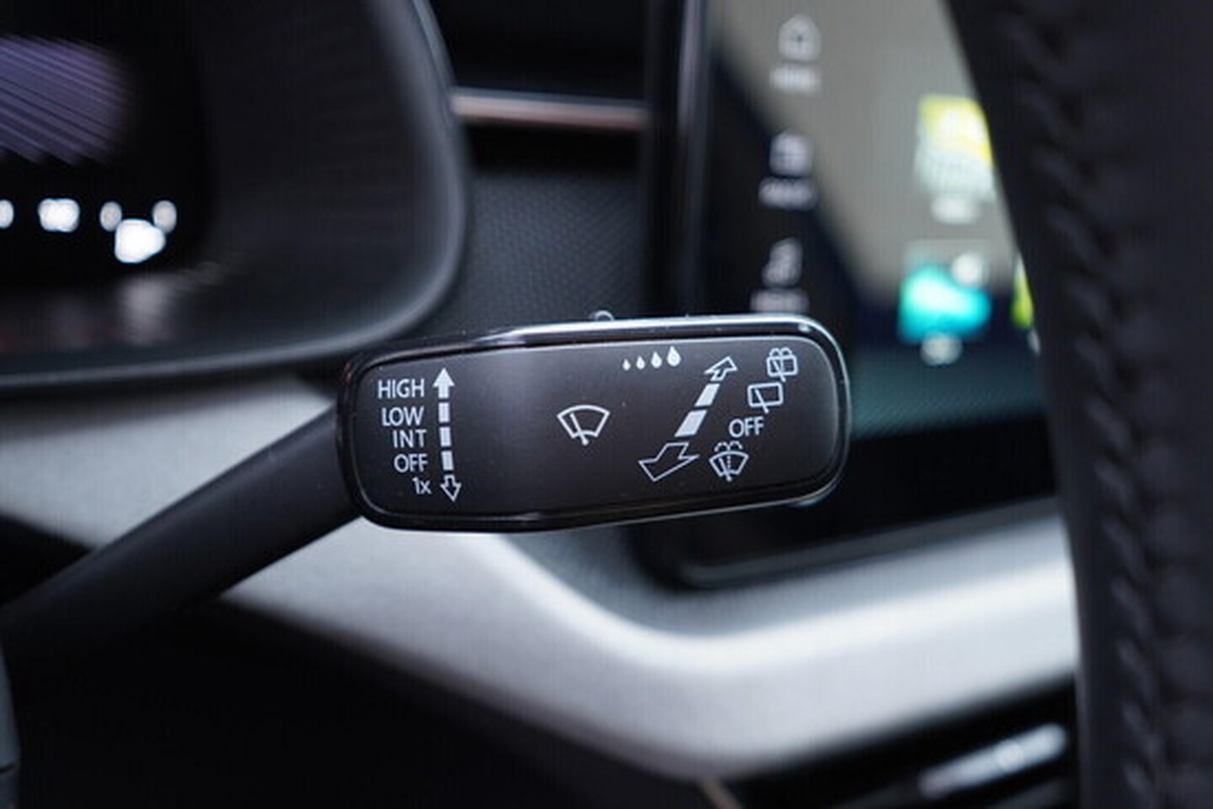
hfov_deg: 53.1
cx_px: 606
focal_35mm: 36
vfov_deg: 36.9
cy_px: 404
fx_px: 1213
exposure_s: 1/40
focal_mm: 24
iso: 400
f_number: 2.8
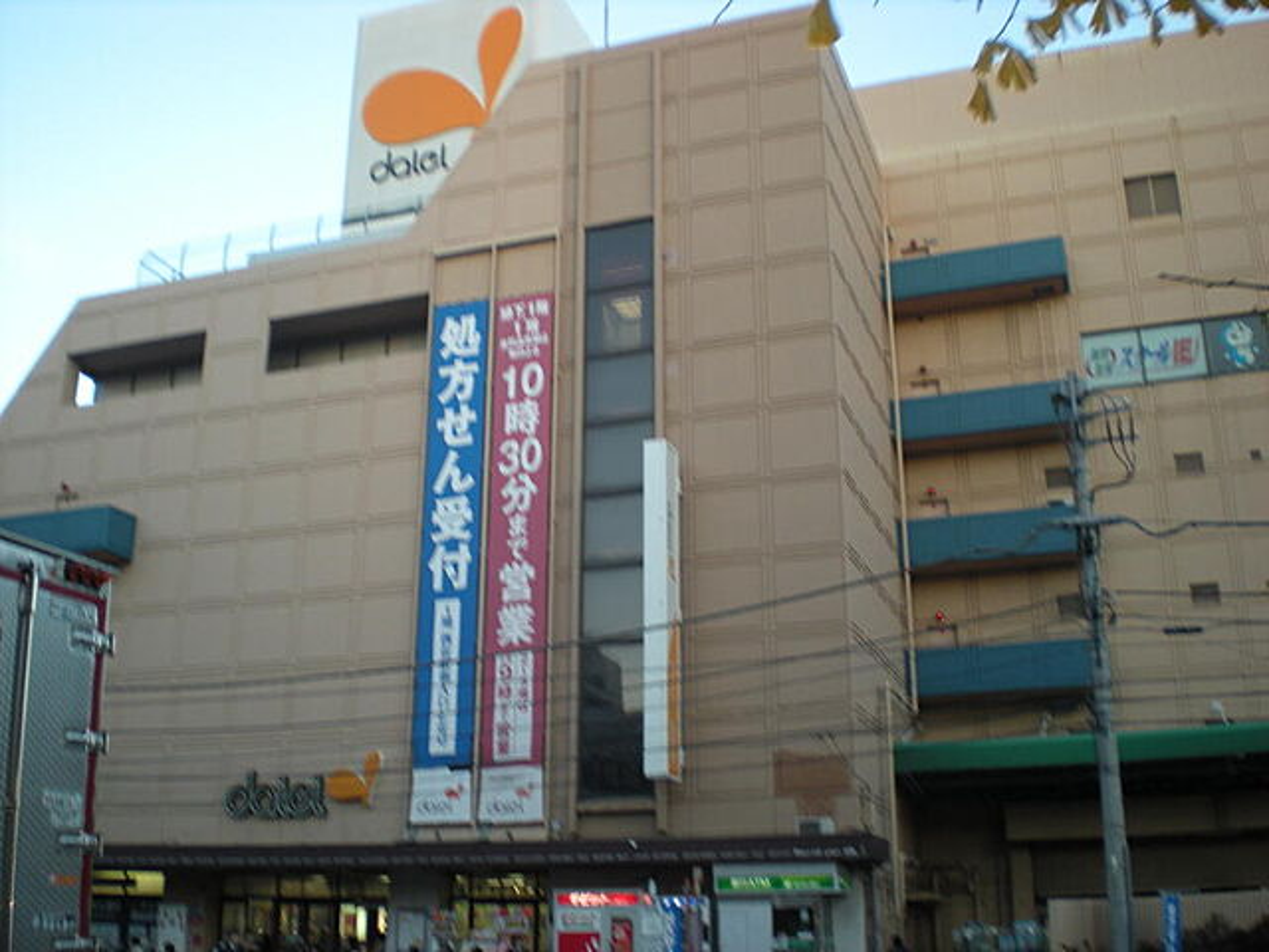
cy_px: 476
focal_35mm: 38
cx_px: 634
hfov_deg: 49.0
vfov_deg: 37.7
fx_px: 1393
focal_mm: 6.3
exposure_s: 1/72.2
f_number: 3.1
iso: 82
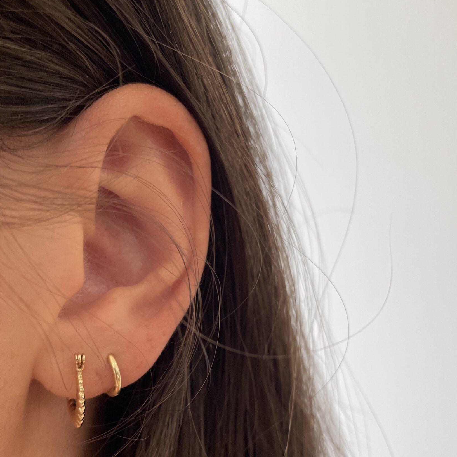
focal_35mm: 36
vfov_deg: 45.6
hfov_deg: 46.0
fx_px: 538
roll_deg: -0.5
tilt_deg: -1.9
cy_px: 287
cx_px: 217
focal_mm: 4.2
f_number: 1.6
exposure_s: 1/120
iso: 64
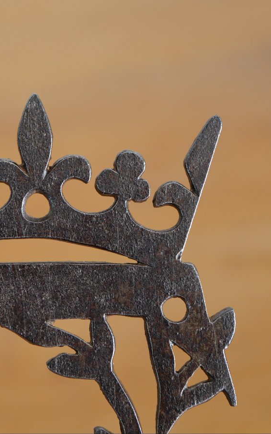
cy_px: 217
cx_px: 18
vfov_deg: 24.4
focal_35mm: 85
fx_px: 1005
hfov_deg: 15.2
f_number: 2.8
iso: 640
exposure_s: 1/60
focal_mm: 30
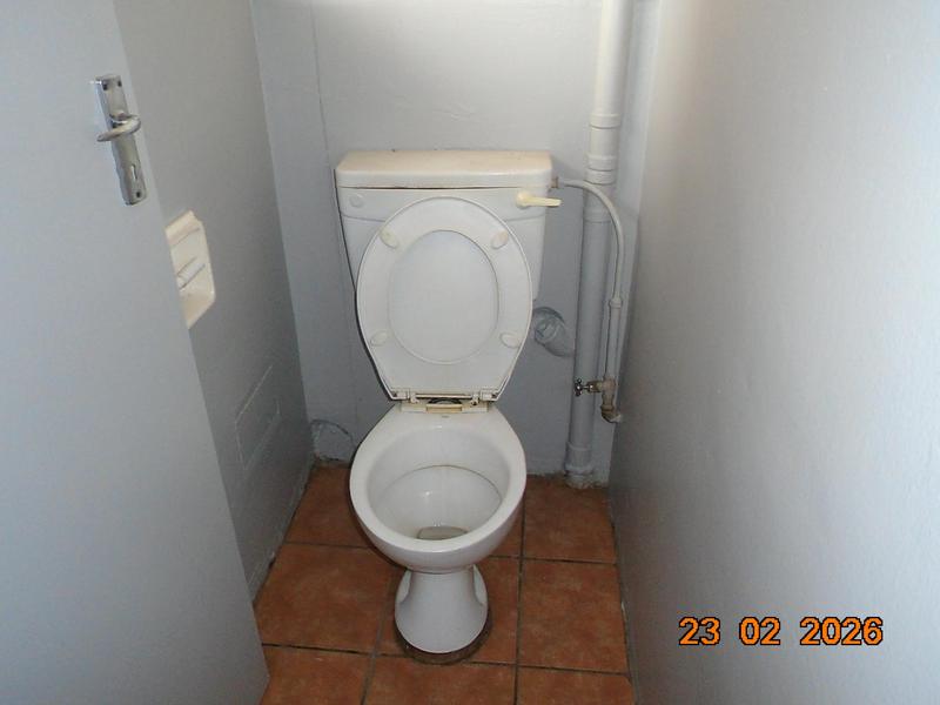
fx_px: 706
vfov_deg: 53.1
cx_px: 470
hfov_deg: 67.3
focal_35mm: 26
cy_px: 352
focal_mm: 4.6
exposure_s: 1/30
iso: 400
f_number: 3.2
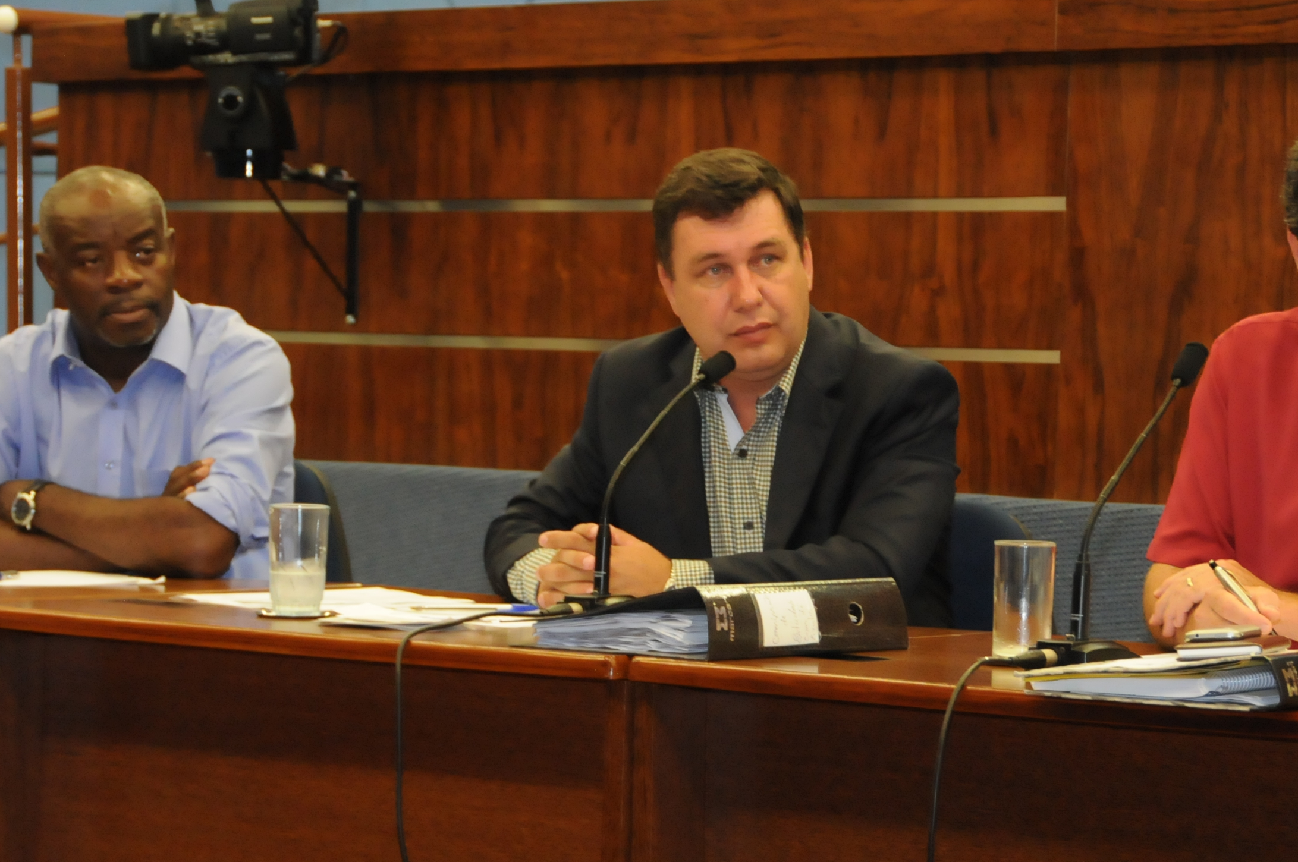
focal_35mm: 137
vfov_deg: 10.0
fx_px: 4934
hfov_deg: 15.0
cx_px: 740
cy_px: 438
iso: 2000
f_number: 4.8
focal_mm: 62
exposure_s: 1/100
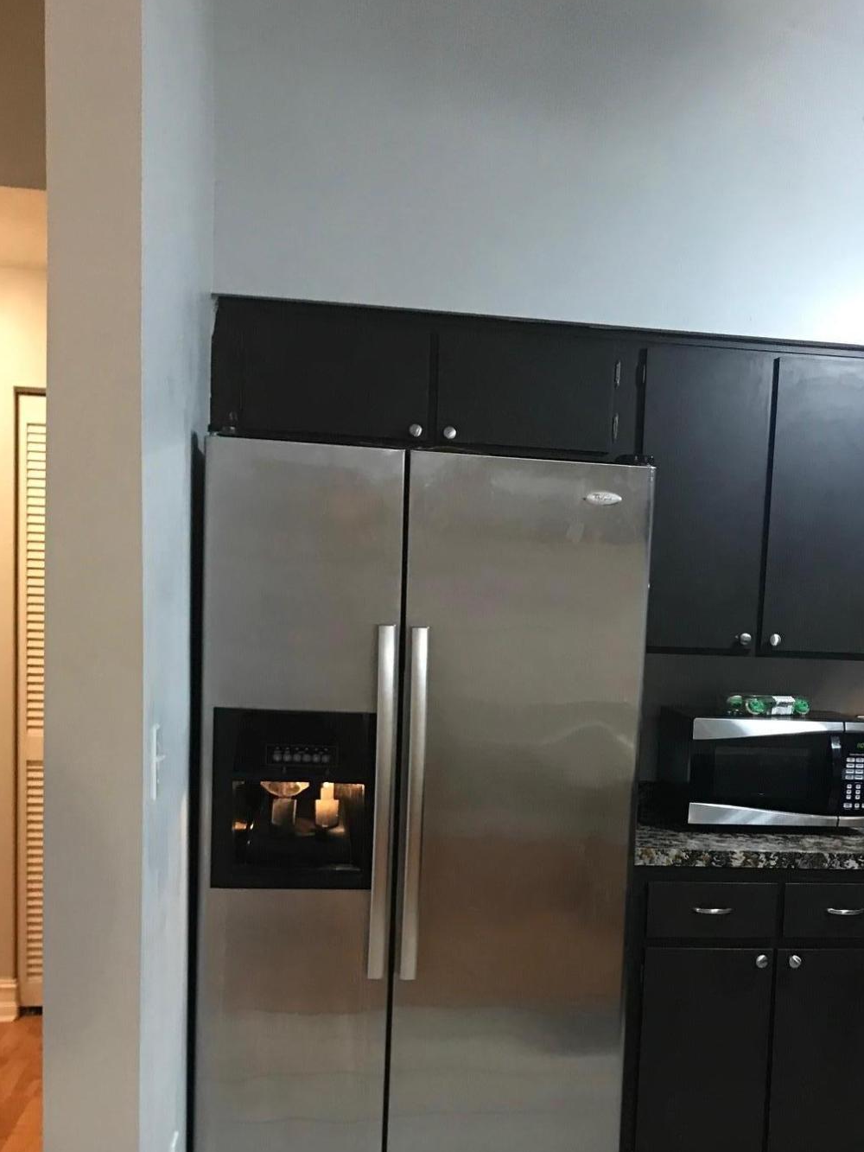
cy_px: 784
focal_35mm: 42
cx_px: 576
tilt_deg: -6.9
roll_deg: -1.7
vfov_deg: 44.0
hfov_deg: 34.0
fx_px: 1398
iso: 64
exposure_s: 1/15
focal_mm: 3.99
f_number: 1.8
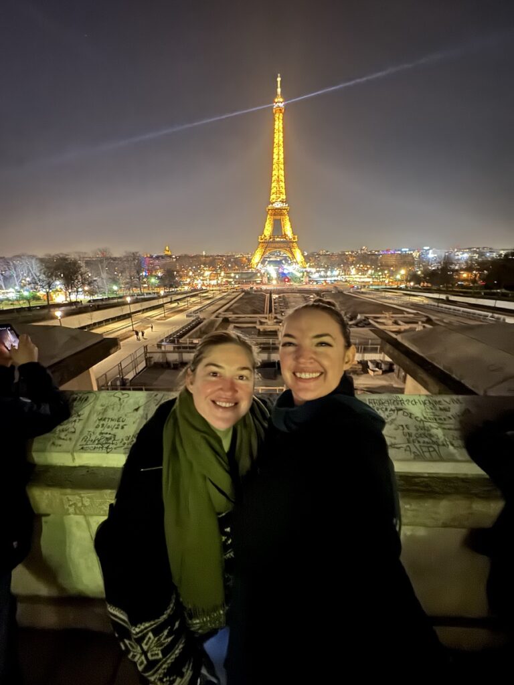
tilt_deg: -16.8
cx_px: 257
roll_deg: +1.4
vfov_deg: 102.1
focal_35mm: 14
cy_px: 342
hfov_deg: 85.7
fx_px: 277
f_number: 2.2
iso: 2000
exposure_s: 1/4
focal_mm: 2.22
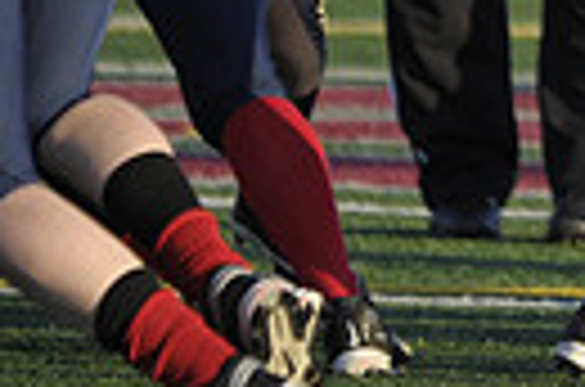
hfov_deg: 0.9
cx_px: 945
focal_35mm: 2233
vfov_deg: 0.6
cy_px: -234
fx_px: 36198
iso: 1100
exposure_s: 1/1000
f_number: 6.3
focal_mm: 500
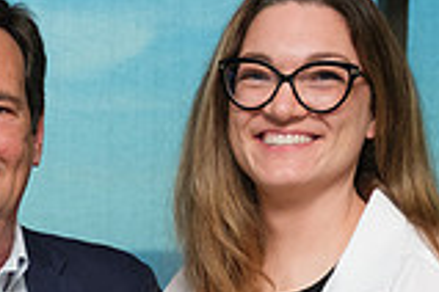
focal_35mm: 152
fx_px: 1853
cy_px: 483
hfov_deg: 13.2
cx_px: -64
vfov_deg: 8.7
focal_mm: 22.7
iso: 640
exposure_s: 1/125
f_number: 2.8
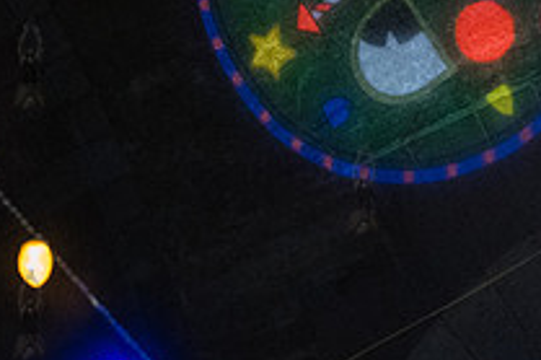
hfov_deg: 23.6
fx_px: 1291
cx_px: 362
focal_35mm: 86
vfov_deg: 15.9
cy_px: 188
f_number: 3.5
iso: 6400
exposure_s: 1/125
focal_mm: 31
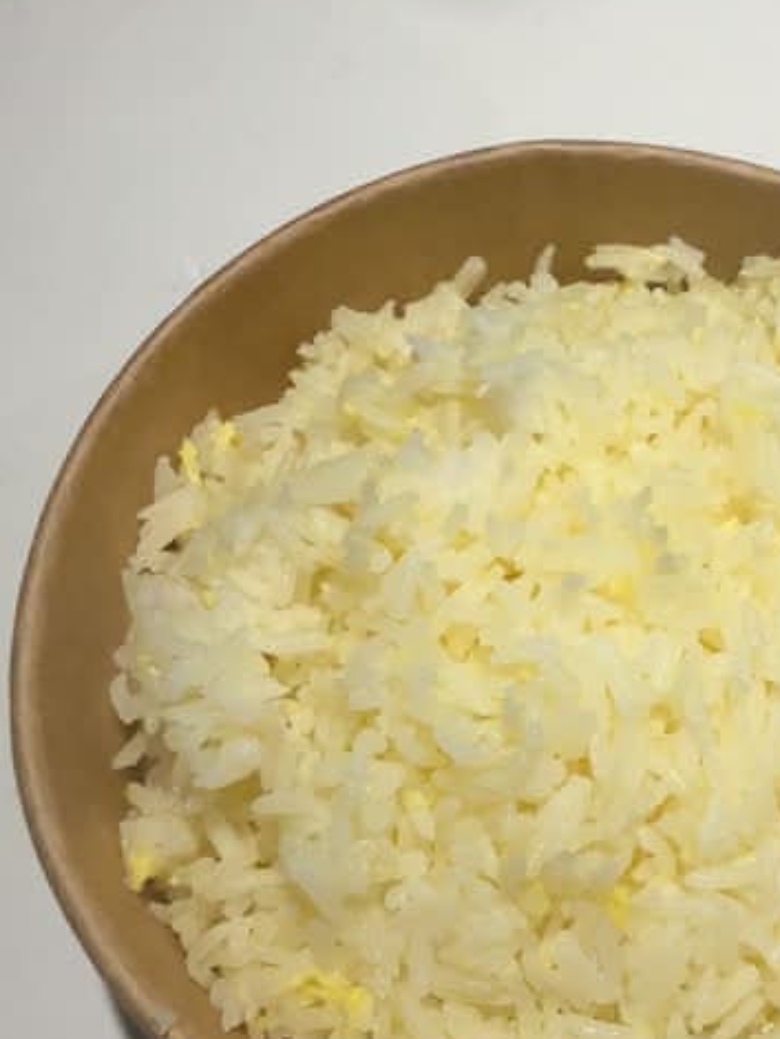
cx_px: 603
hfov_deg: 35.8
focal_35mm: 39
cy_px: 571
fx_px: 1171
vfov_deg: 47.8
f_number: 2.2
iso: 125
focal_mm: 2.22
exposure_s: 1/120
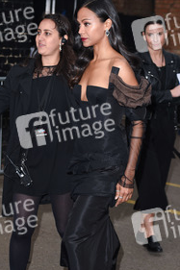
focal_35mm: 114
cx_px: 94
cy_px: 174
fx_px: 856
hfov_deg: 12.0
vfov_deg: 17.9
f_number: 5.6
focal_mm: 80
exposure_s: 1/250
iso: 400
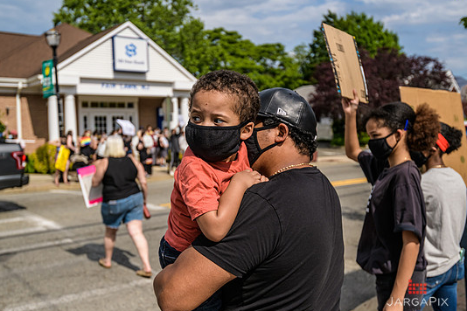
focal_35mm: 38
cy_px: 156
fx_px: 493
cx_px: 217
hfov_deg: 50.7
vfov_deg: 35.1
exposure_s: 1/3200
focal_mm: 35
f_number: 4
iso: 200
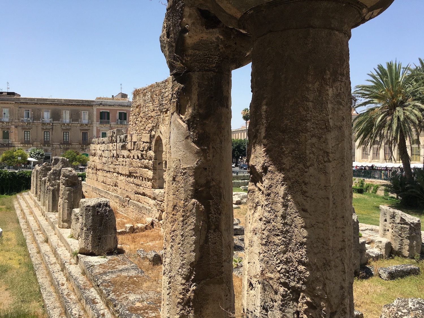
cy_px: 159
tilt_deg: -1.7
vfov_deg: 48.2
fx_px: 355
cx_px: 212
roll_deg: -0.2
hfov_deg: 61.7
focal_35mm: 29
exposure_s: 1/1350
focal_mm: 4.15
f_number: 2.2
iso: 25
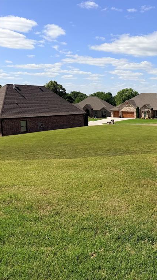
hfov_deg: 29.5
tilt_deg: -9.1
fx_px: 259
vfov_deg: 56.6
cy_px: 140
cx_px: 183
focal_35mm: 35
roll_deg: -0.3
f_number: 1.78
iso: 80
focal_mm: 6.76
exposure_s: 1/6173
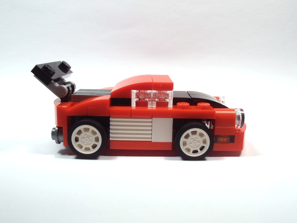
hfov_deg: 50.1
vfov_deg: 38.7
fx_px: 317
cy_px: 112
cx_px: 148
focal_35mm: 37
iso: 80
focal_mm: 6.61
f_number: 3.9
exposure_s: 1/50
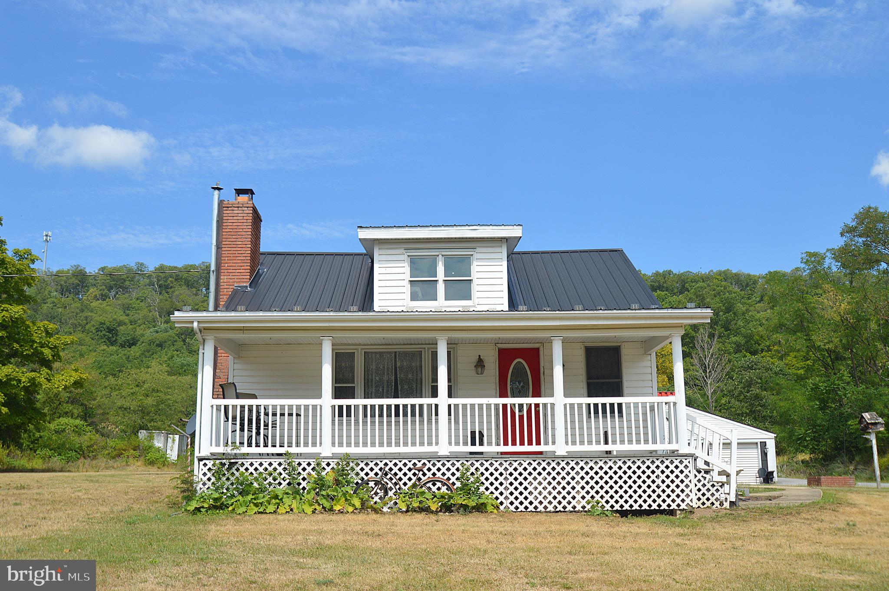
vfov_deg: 36.8
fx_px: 888
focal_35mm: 36
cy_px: 296
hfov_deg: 53.2
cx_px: 444
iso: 100
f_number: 8
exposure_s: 1/250
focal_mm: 24
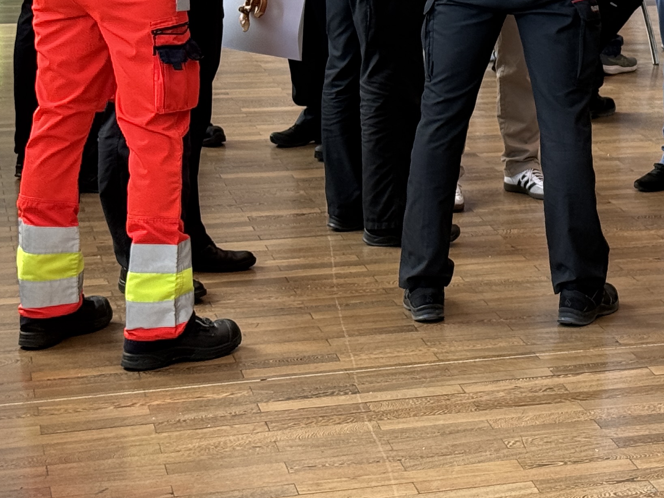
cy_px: 12
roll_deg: -1.1
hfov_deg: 16.1
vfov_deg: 12.4
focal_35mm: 118
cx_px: 778
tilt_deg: -7.5
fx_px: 2263
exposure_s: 1/121
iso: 50
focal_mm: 6.76
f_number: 1.78
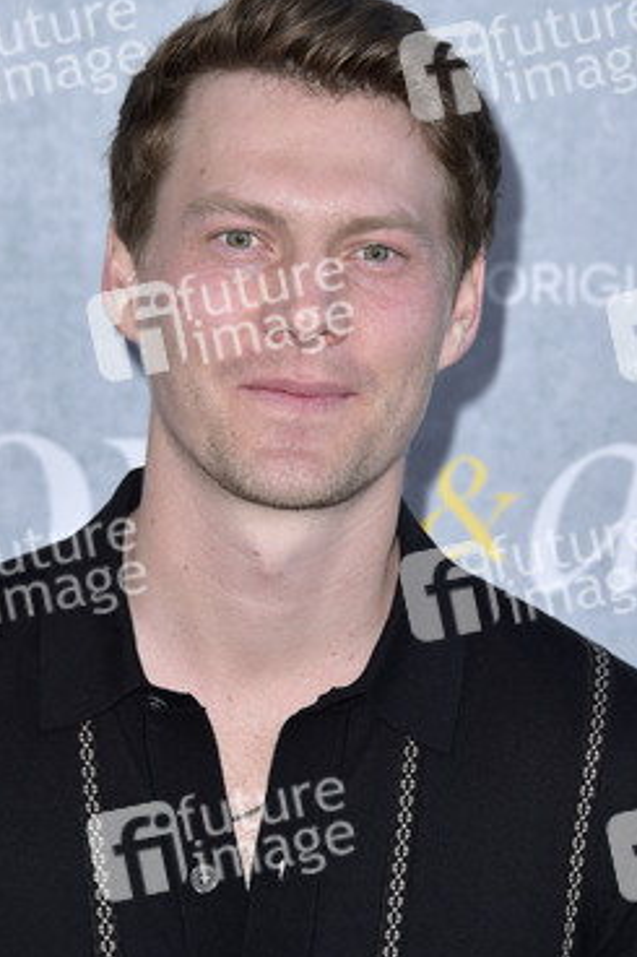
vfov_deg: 12.6
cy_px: 450
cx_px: 298
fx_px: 4330
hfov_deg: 8.4
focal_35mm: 163
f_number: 6.3
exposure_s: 1/250
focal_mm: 150
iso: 250
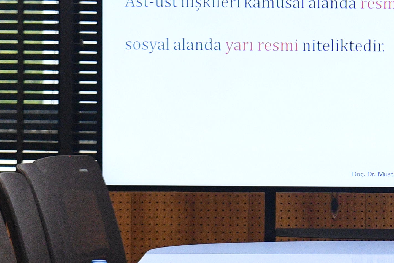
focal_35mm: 257
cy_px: 179
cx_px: 450
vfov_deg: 5.3
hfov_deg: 8.0
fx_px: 2812
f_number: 5
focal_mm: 44
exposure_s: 1/160
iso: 3200
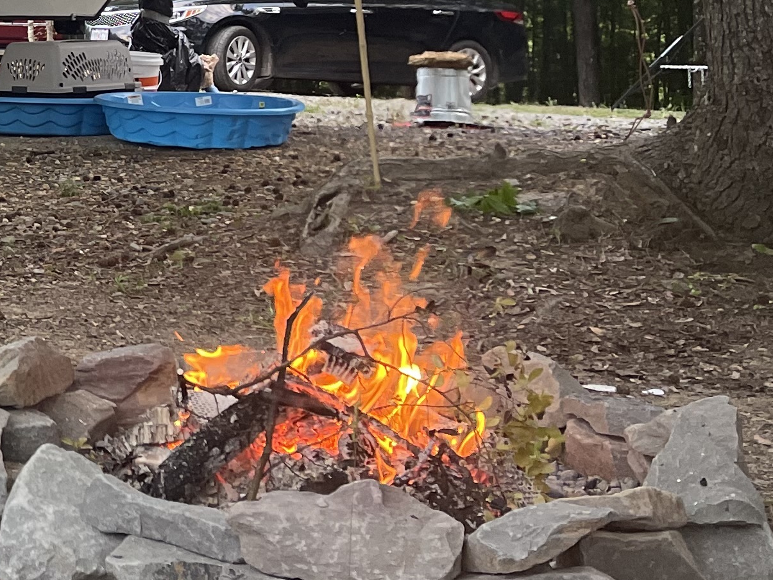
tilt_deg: +2.9
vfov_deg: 16.4
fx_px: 1943
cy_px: -87
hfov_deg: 20.0
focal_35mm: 87
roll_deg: +0.4
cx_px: -314
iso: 125
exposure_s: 1/108
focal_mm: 5.1
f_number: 1.6
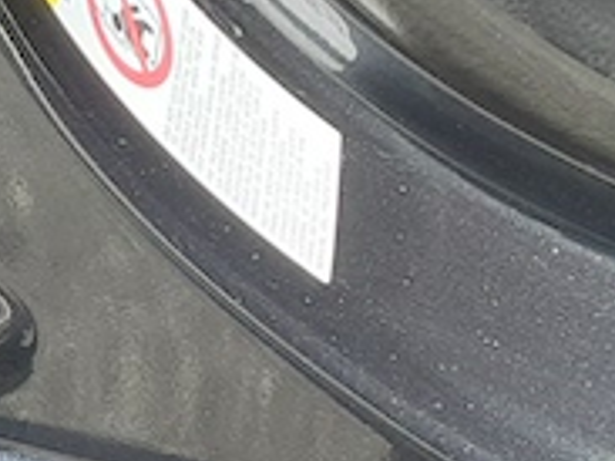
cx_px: -323
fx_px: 2095
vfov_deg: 12.5
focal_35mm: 118
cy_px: 131
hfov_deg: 15.4
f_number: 1.9
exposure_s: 1/269
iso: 40
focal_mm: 2.91
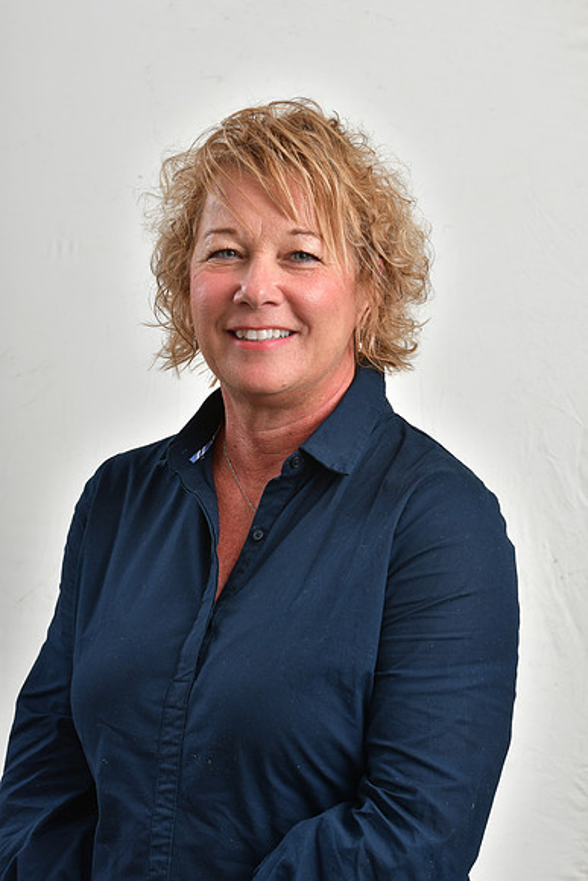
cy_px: 440
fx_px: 3011
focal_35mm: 123
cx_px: 294
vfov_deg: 16.6
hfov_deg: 11.2
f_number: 11
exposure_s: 1/250
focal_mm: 82
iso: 200
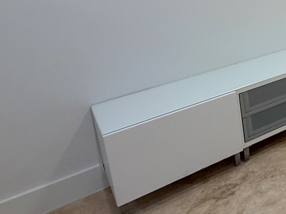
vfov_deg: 29.1
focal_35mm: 46
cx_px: 420
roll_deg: +1.5
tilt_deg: -9.1
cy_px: -9
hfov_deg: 28.4
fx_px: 380
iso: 100
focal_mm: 2.22
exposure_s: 1/120
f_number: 2.2
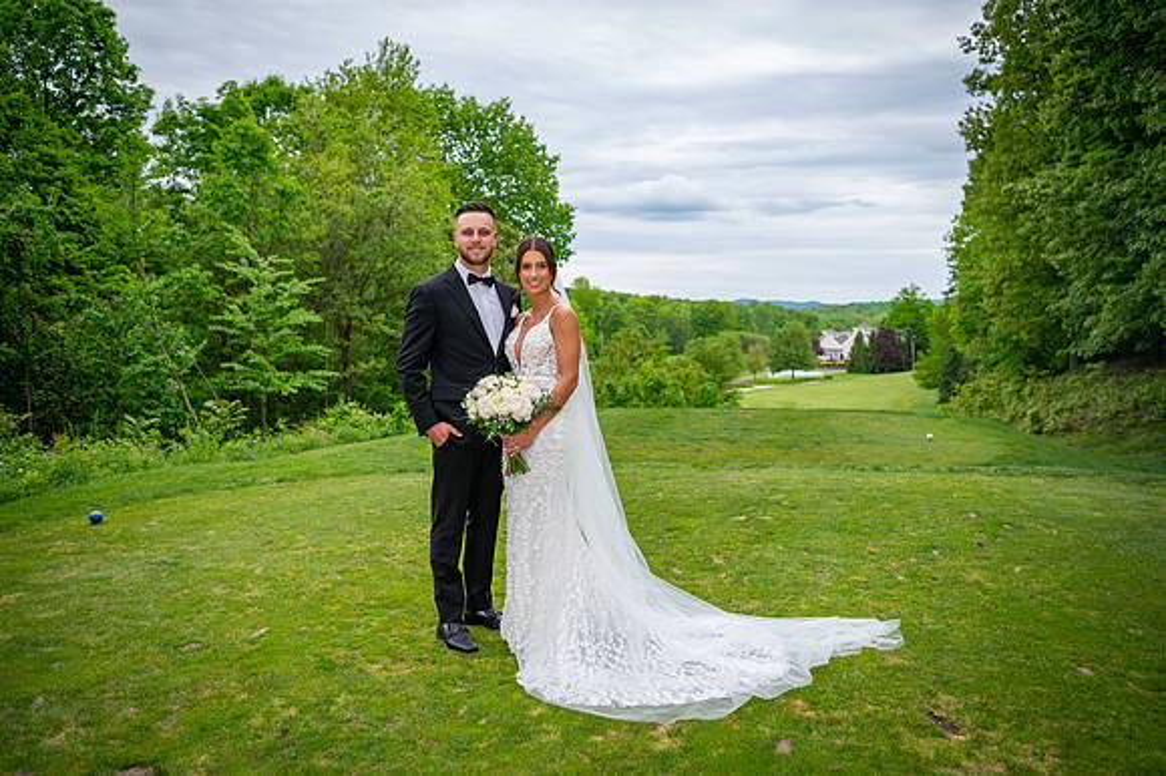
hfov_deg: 58.7
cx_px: 583
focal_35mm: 32
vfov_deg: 41.1
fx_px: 1036
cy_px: 388
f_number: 3.2
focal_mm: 32
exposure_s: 1/2000
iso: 400
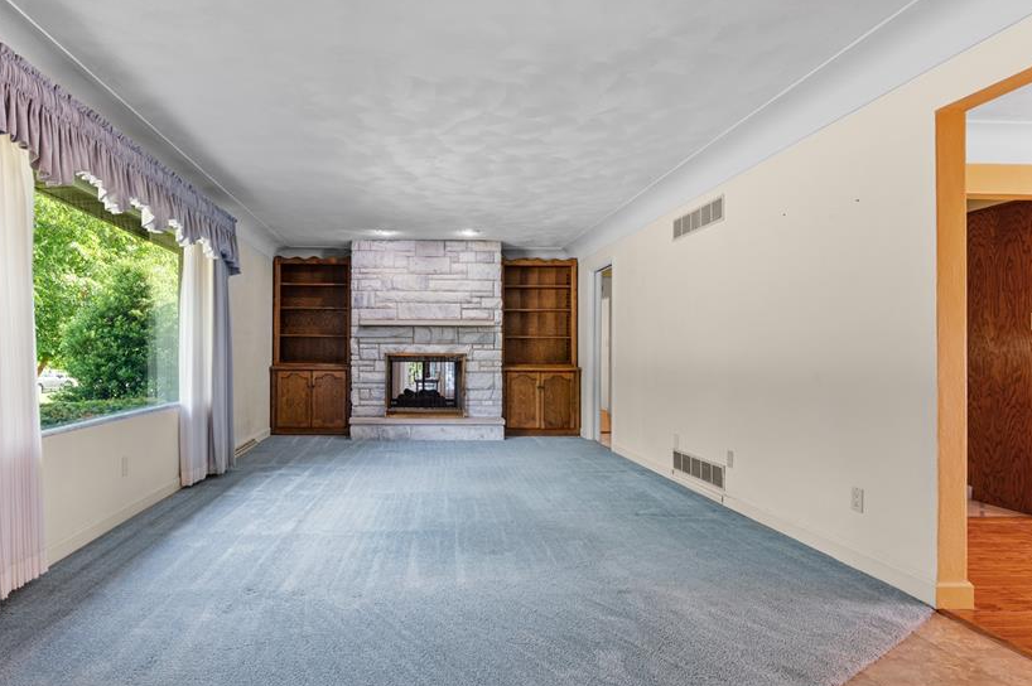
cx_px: 414
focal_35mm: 20
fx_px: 573
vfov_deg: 61.8
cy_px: 362
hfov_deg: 83.0
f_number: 10
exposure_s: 1/2.5
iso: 320
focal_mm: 16
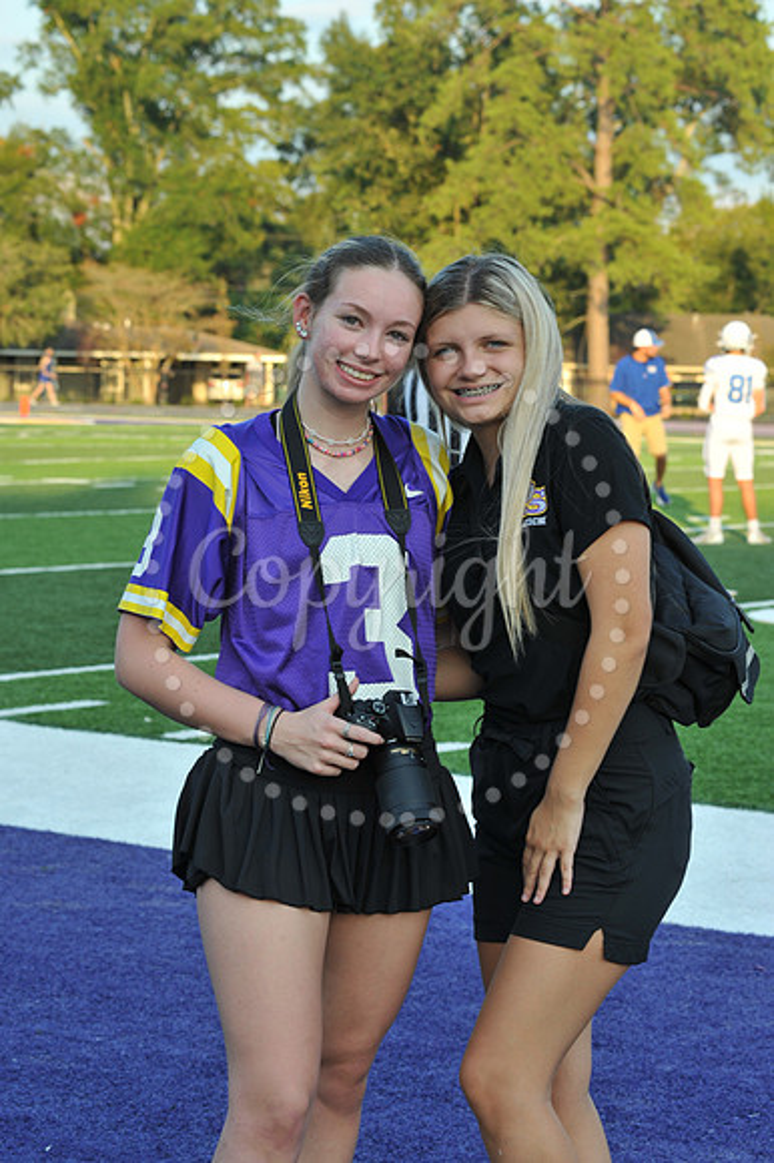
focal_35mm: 86
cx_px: 387
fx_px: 2777
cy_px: 582
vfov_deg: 23.7
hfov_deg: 15.9
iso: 400
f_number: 10
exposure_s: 1/125
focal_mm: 86
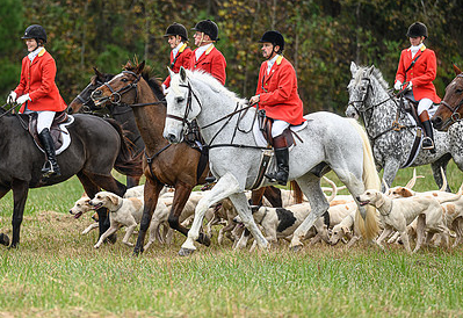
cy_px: 121
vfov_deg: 3.8
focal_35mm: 367
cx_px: 139
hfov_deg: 5.6
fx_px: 4764
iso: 400
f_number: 3.2
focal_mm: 200
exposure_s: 1/500
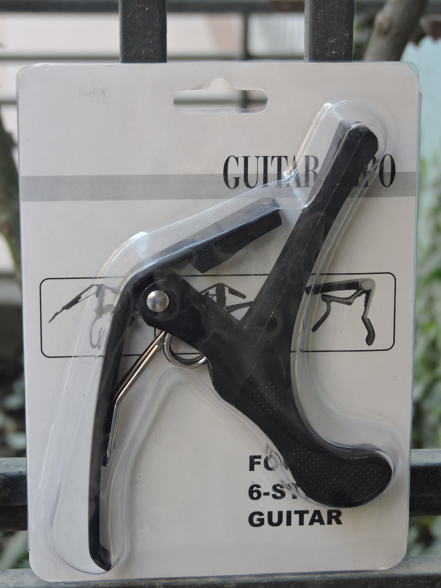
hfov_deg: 14.1
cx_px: 220
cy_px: 294
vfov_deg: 18.7
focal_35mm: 105
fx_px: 1784
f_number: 4.2
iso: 280
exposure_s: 1/100
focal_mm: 18.7
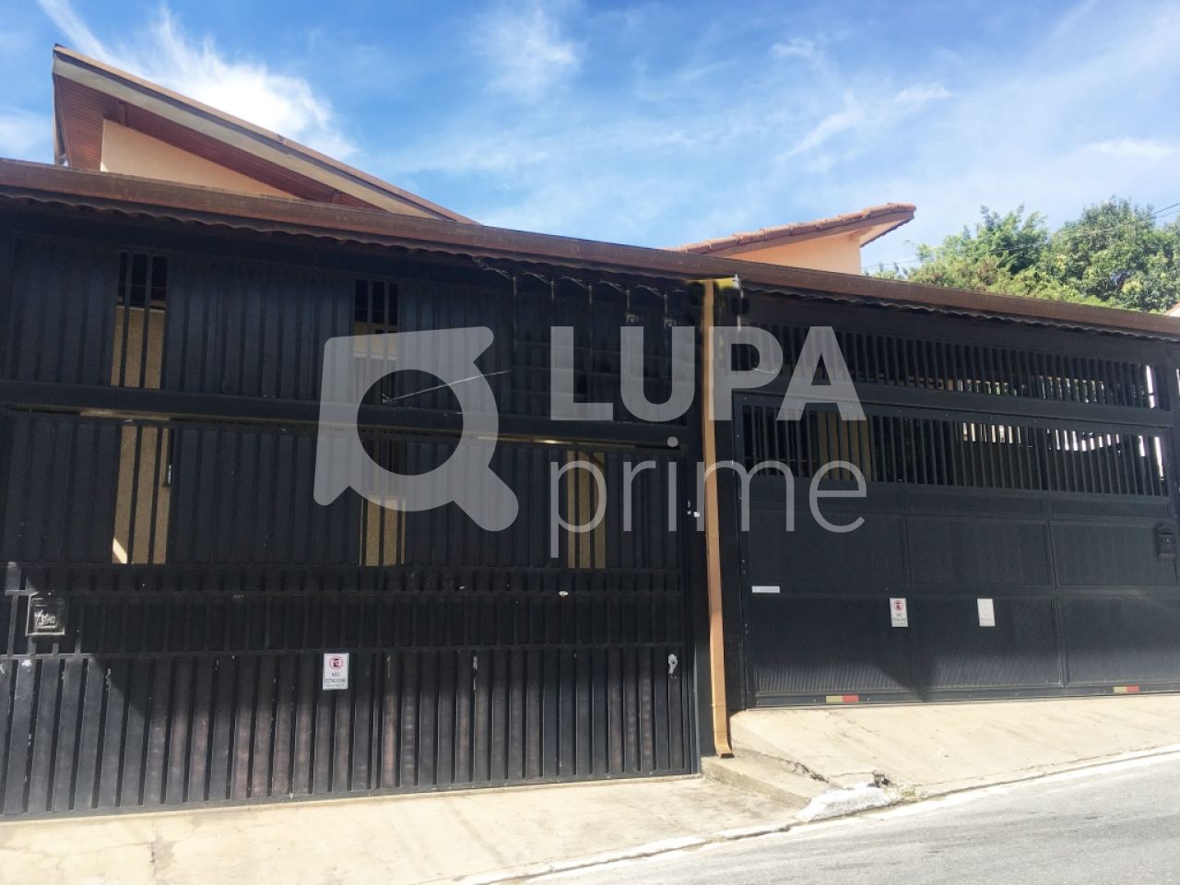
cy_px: 442
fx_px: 989
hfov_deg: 61.7
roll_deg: +0.5
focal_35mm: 29
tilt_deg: +11.0
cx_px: 590
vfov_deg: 48.2
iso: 25
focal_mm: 4.15
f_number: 2.2
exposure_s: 1/785
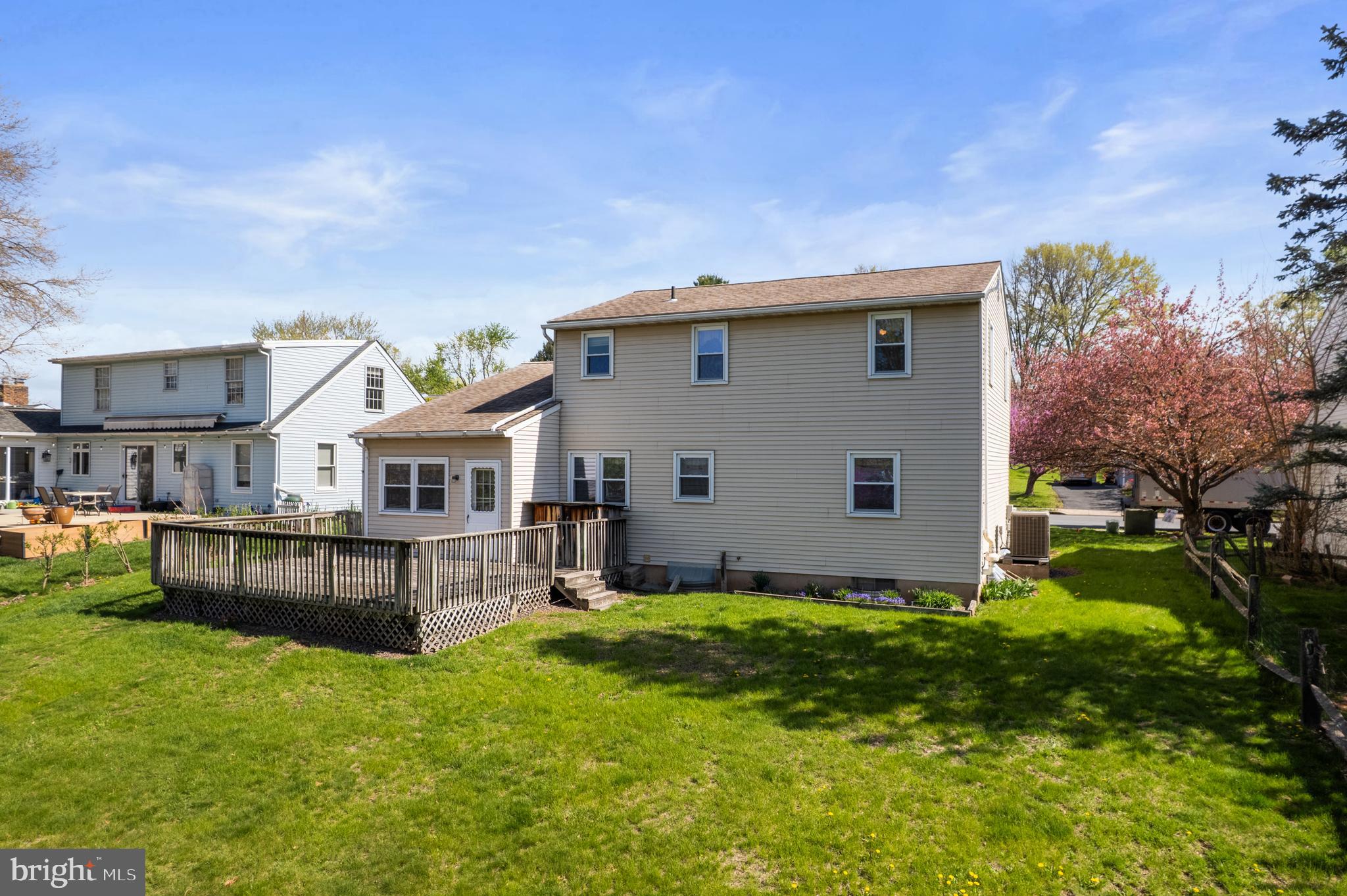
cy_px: 448
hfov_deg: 78.6
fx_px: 823
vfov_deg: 57.2
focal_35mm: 22
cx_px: 674
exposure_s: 1/320
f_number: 2.8
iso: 110
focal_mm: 8.38
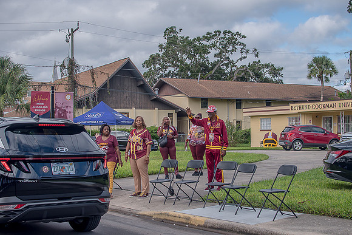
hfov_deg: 38.2
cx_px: 176
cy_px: 118
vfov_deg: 26.0
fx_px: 509
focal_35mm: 52
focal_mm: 35
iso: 100
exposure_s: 1/1600
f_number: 4
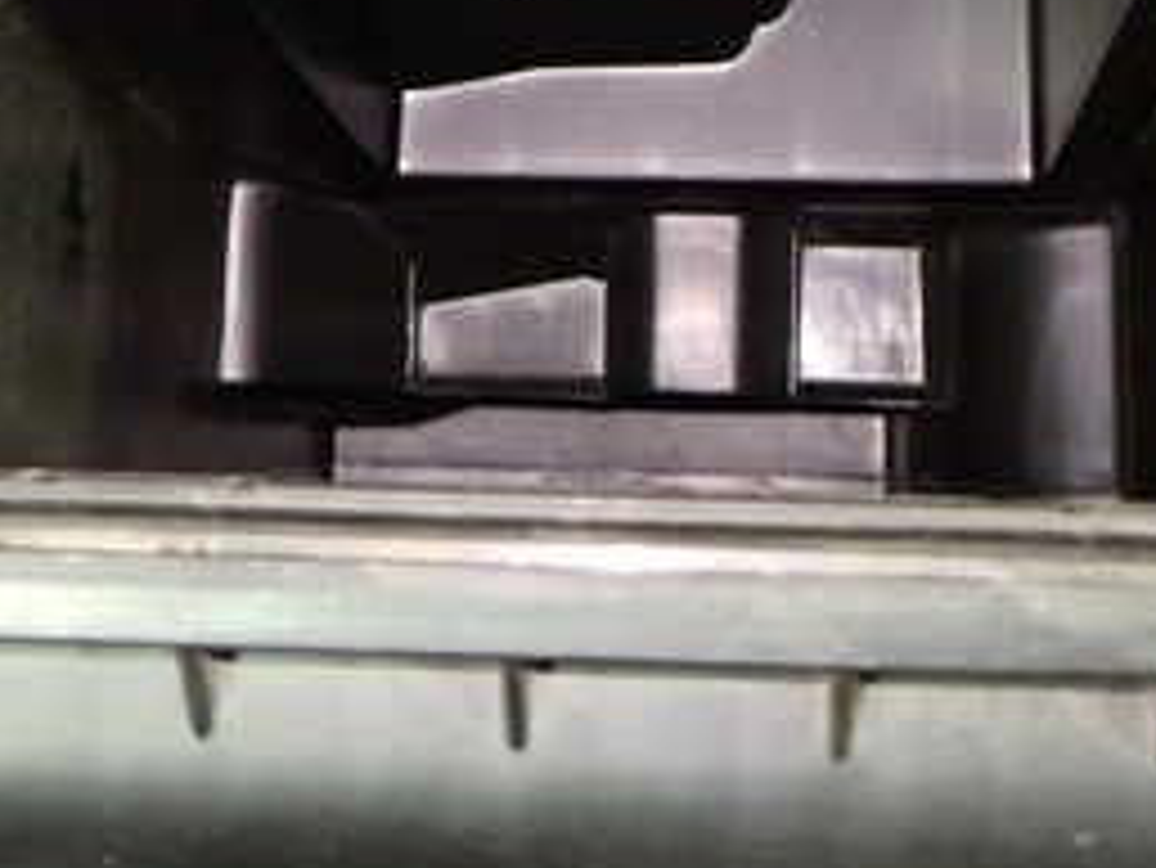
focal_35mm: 70
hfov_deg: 27.8
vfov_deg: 20.7
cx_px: 553
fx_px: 2339
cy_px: 148
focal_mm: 5.4
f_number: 2.3
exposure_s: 1/20
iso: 800
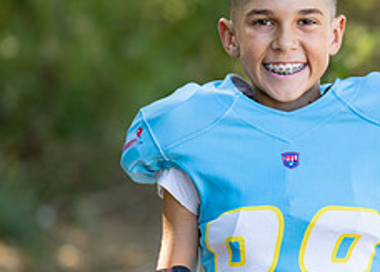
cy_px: 190
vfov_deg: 9.8
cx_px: 310
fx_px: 1576
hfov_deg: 13.7
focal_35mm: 146
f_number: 1.2
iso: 100
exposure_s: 1/1250
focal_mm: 50
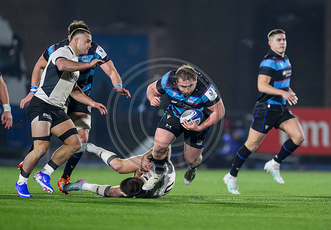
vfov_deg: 2.0
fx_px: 6676
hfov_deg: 2.8
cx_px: 211
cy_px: 125
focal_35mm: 716
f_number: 4
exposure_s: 1/1250
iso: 5000
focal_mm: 560
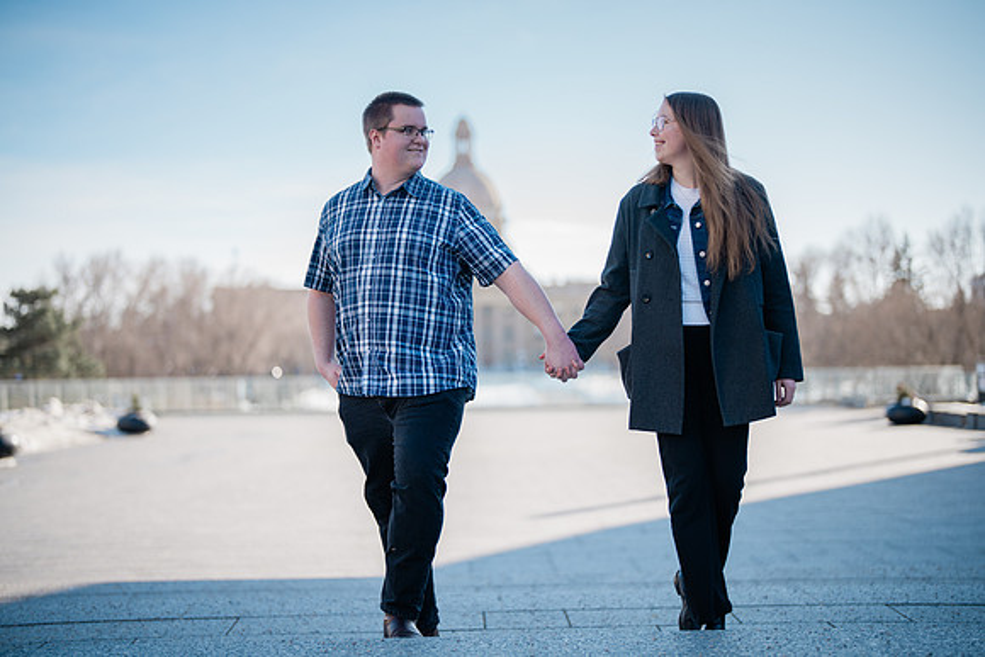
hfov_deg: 39.6
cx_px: 492
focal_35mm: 50
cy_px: 328
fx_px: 1368
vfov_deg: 27.0
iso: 100
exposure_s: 1/3200
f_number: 1.2
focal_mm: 50
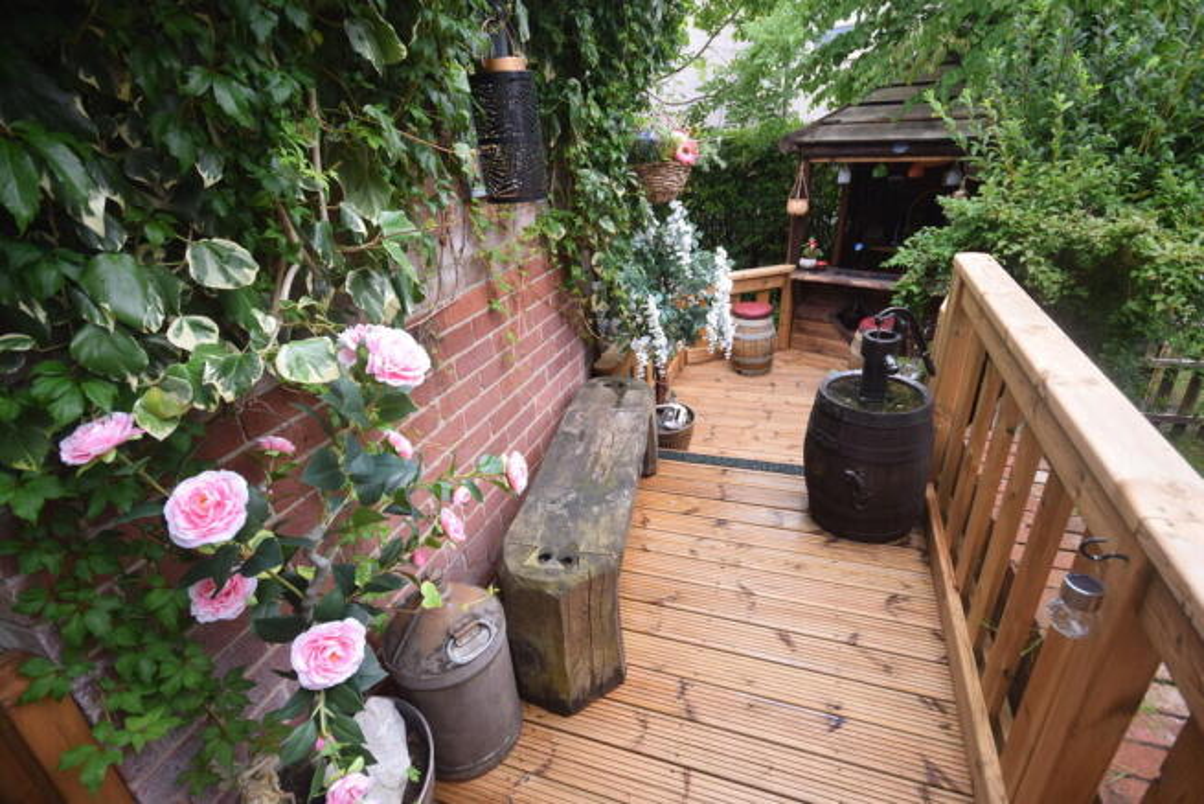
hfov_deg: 92.4
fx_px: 577
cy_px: 402
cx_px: 602
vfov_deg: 69.7
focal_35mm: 17
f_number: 4.5
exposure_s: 1/80
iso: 400
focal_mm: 11.5
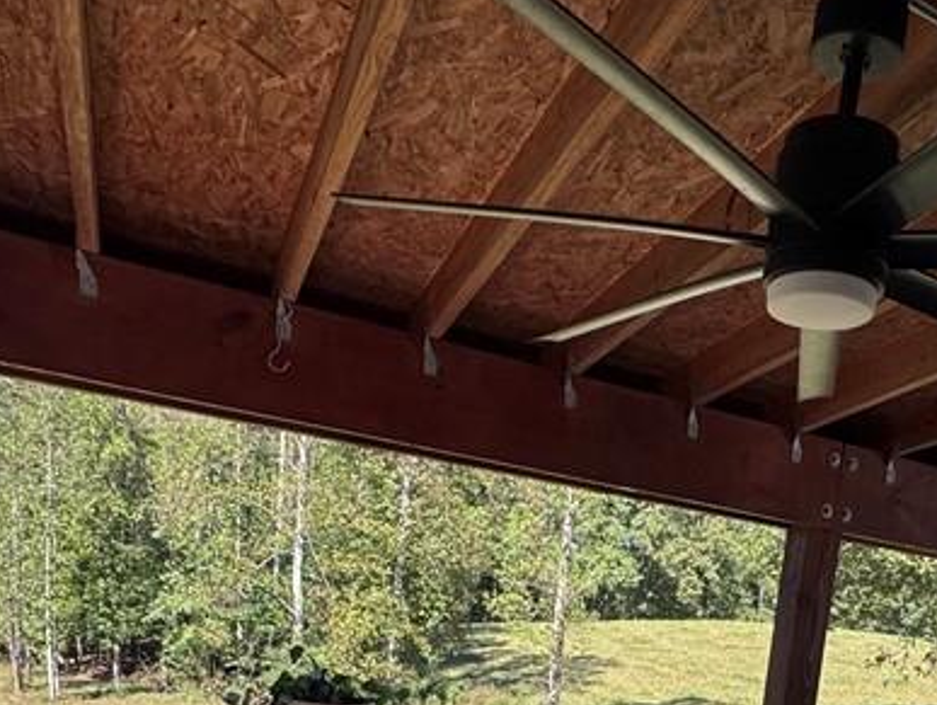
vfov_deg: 32.5
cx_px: 649
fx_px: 1002
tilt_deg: -10.6
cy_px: 831
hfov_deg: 48.9
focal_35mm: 37
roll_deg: -6.6
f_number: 2.2
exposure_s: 1/515
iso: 40
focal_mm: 2.22
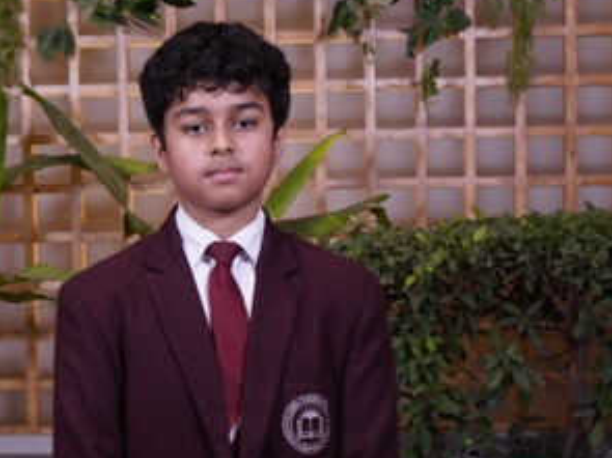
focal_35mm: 79
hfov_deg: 24.6
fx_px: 1396
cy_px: 262
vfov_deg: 18.6
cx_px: 214
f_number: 5
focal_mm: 36
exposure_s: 1/125
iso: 500
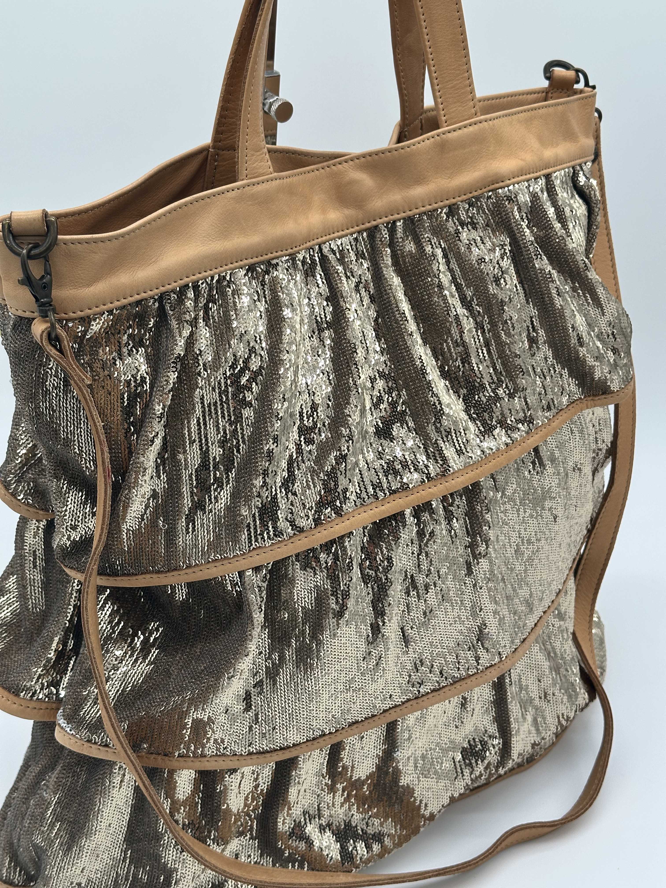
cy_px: 444
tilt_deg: -26.1
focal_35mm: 48
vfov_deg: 39.7
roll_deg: -2.9
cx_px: 333
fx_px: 1231
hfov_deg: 30.3
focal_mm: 6.86
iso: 64
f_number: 1.78
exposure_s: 1/366
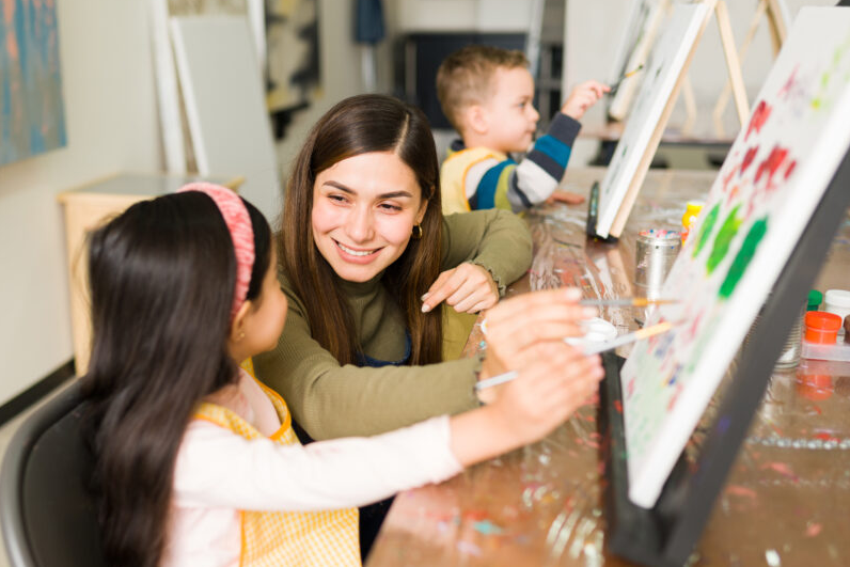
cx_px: 347
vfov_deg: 29.9
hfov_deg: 43.4
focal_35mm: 45
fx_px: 1063
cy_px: 306
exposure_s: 1/200
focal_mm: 35
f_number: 1.8
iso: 250
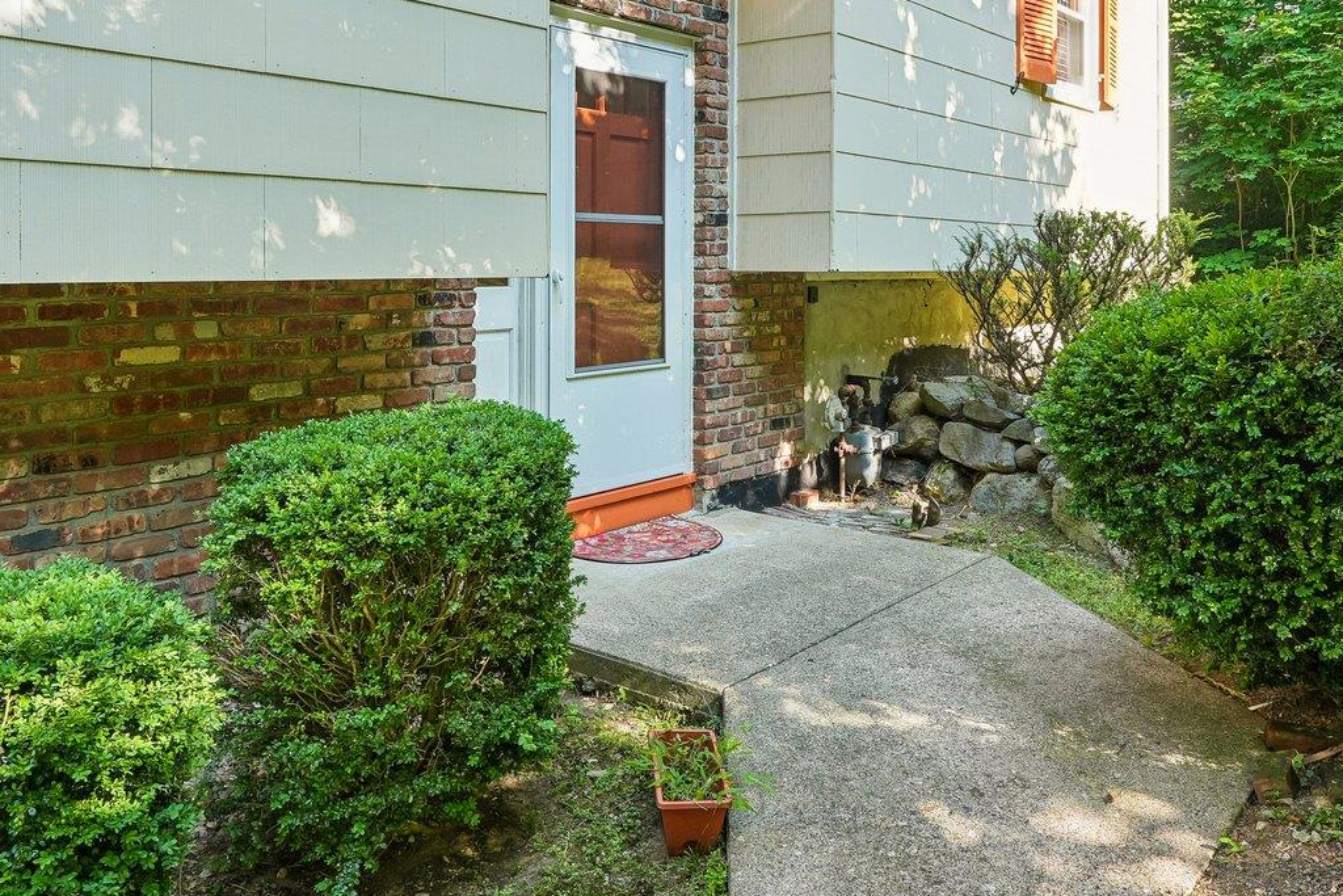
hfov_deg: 57.0
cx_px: 769
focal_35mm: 33
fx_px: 1231
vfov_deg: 39.3
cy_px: 263
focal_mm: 16.5
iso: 200
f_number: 9
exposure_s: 1/30
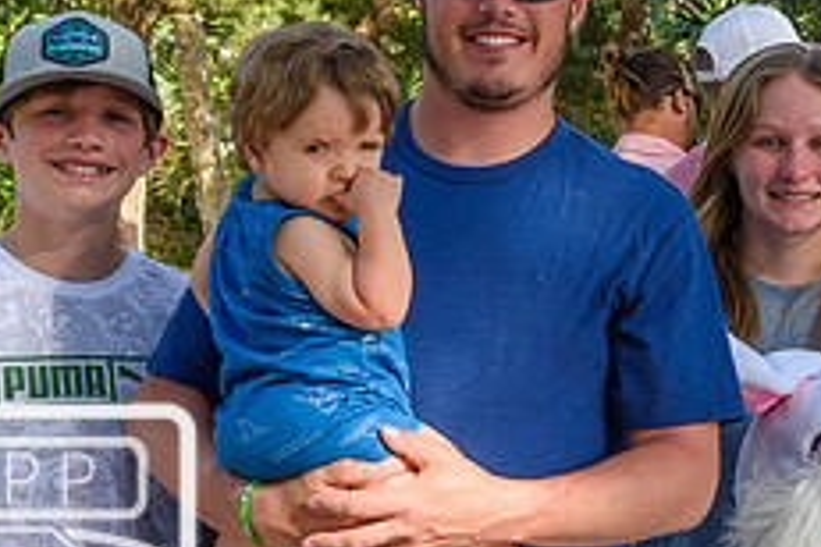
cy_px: 428
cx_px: 771
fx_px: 2919
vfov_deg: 10.7
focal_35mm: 128
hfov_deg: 15.8
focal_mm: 34
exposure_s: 1/200
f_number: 7.1
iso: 400
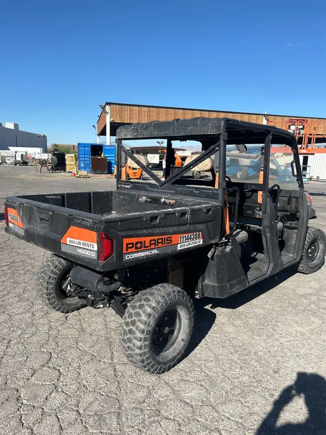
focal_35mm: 26
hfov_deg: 53.1
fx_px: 326
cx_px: 163
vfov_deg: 67.3
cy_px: 218
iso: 50
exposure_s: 1/3571
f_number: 1.5
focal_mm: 5.7
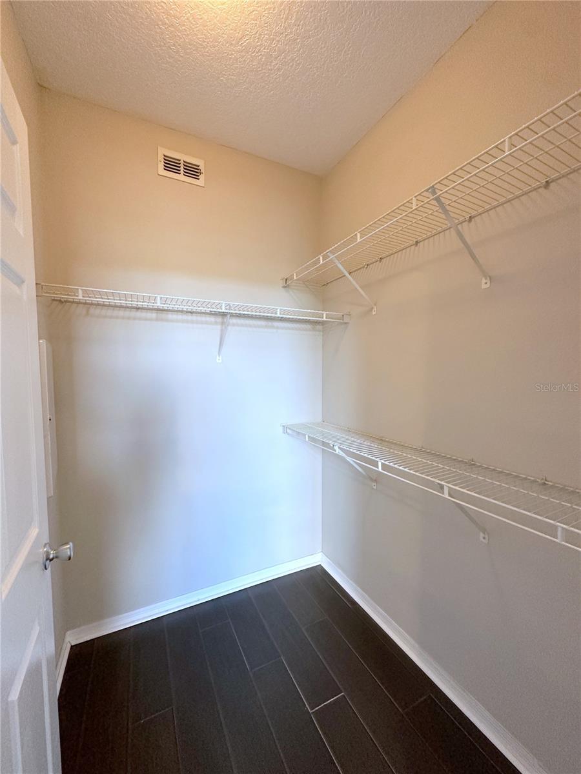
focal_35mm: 14
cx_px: 290
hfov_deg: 85.7
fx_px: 313
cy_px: 387
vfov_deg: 102.1
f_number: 2.2
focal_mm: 2.22
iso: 250
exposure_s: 1/60
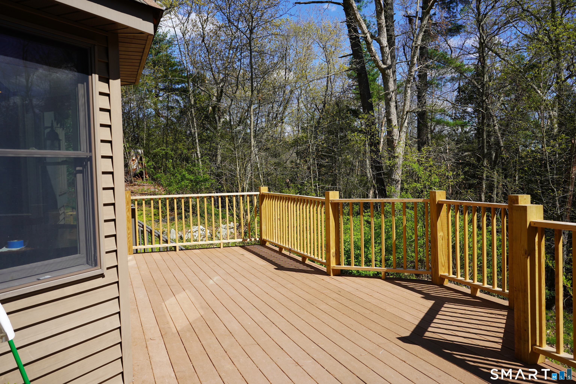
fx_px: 480
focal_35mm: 30
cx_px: 288
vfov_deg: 43.6
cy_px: 192
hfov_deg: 61.9
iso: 100
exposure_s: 1/160
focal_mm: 30
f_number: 10
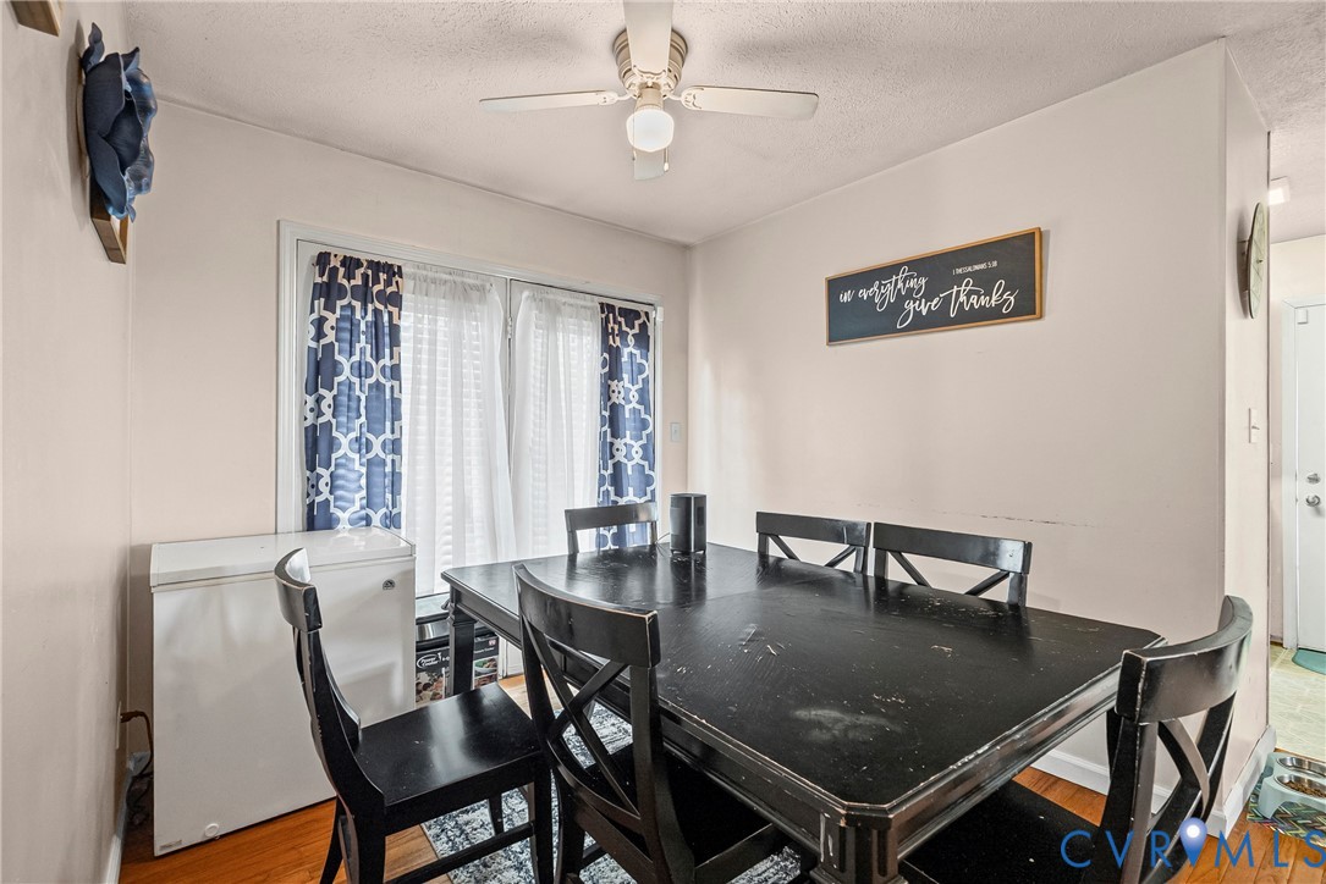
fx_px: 589
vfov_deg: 73.8
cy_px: 442
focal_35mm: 16
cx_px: 663
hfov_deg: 96.7
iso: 800
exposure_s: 1/2
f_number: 8
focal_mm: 16
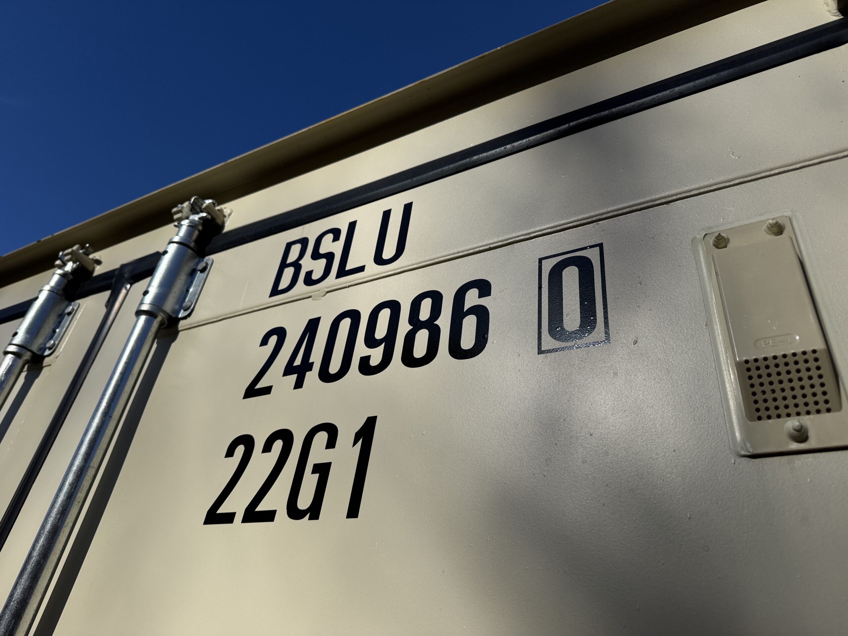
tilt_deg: +31.7
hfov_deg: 71.6
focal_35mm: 24
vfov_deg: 56.8
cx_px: 424
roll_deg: -8.4
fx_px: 588
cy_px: 318
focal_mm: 6.76
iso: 80
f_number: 1.78
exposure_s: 1/7937
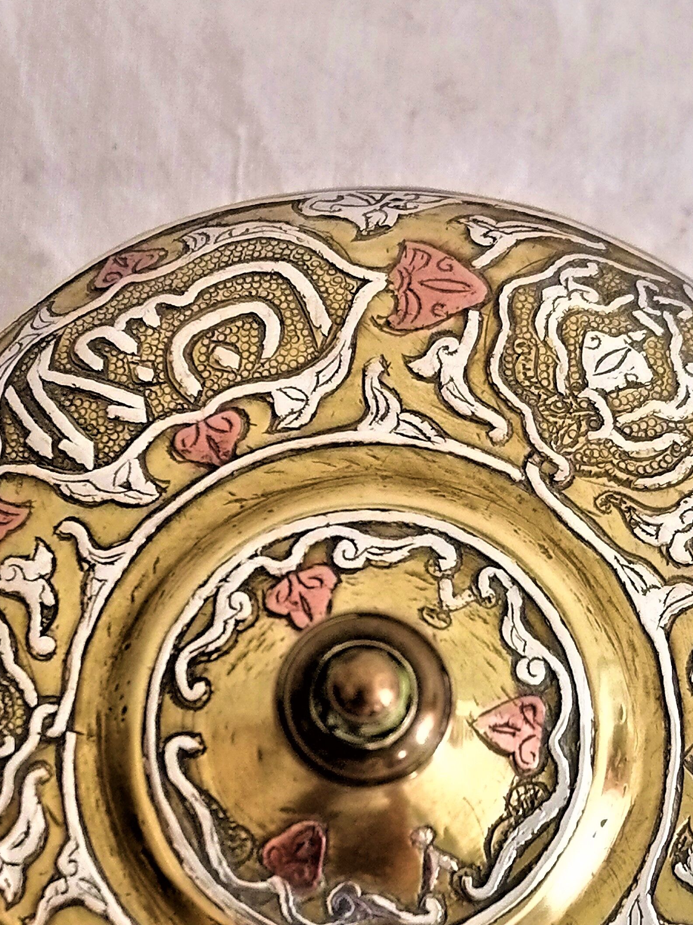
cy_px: 680
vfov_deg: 22.8
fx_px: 2269
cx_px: 355
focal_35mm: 85
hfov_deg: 17.4
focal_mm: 5.4
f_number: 1.8
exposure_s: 1/50
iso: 64
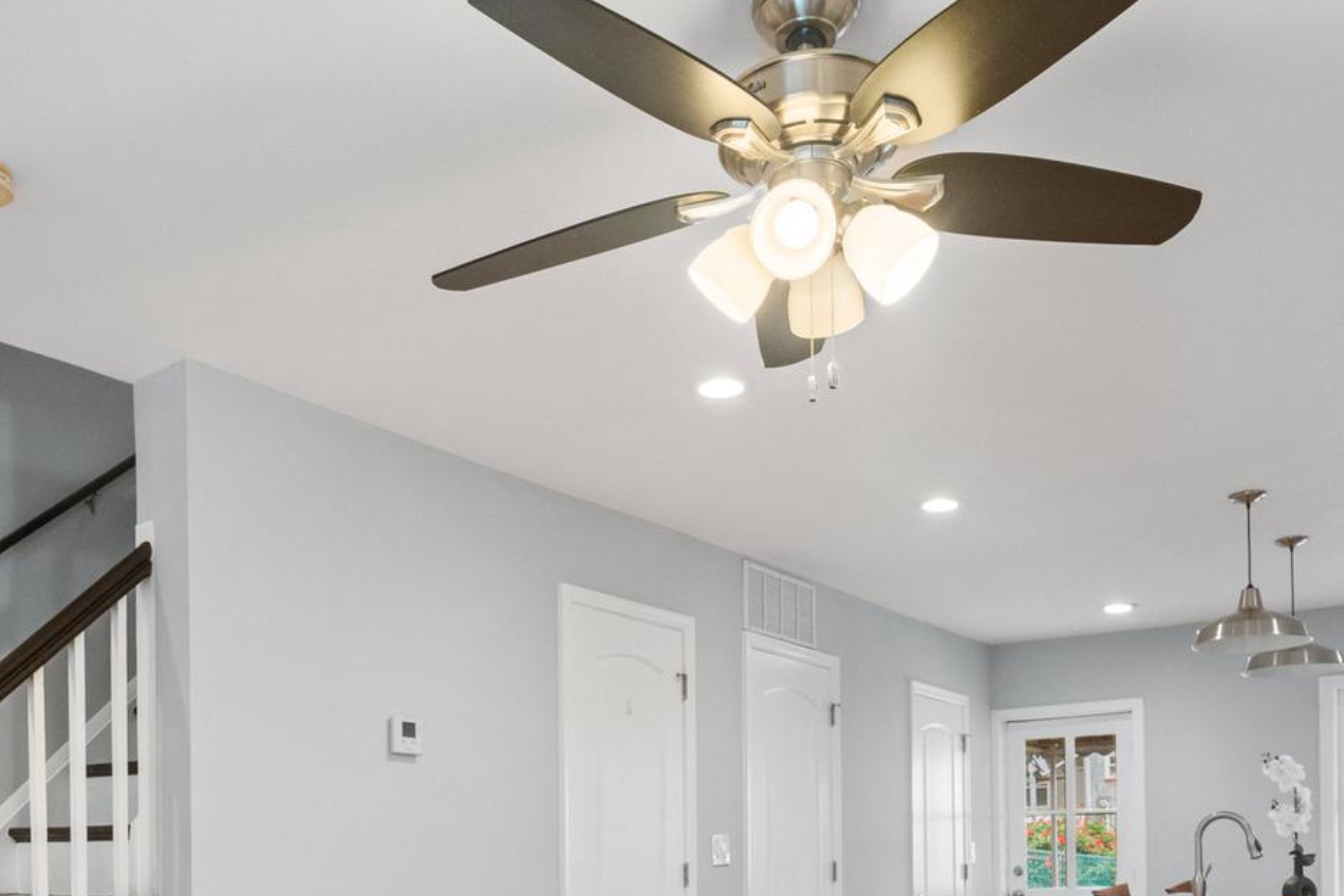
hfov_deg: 54.3
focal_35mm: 35
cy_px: 859
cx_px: 609
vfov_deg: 34.9
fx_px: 1307
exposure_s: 1/20
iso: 1250
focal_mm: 16
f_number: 8
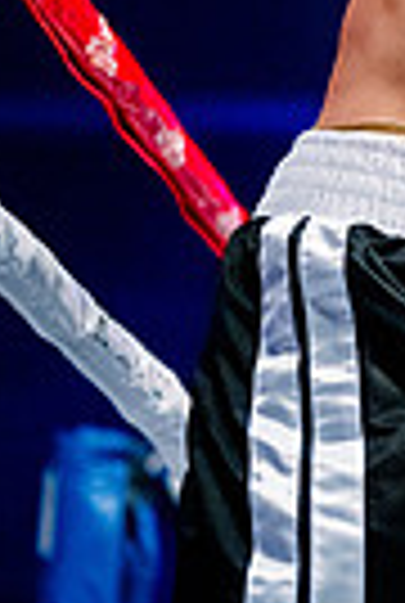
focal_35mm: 261
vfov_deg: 7.8
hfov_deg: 5.2
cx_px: 839
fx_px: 4381
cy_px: -168
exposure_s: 1/1600
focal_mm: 50
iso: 6400
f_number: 1.4
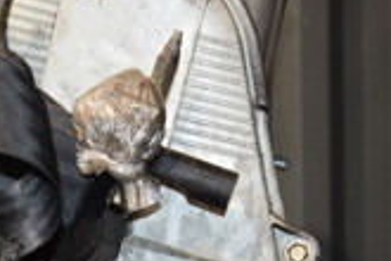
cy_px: 344
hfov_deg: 13.4
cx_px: -19
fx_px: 1640
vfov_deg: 8.9
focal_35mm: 151
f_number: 5
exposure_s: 1/60
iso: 800
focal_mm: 26
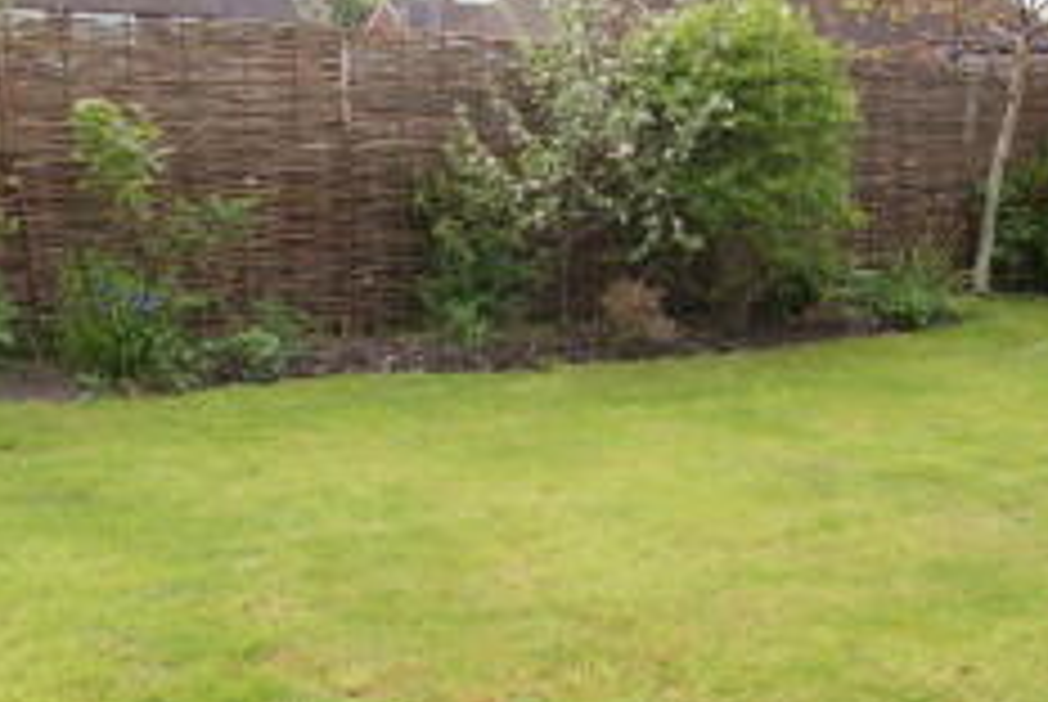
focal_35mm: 42
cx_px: 560
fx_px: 1224
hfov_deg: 46.3
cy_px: 493
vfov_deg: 31.6
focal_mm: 10
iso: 100
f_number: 8
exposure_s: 1/60
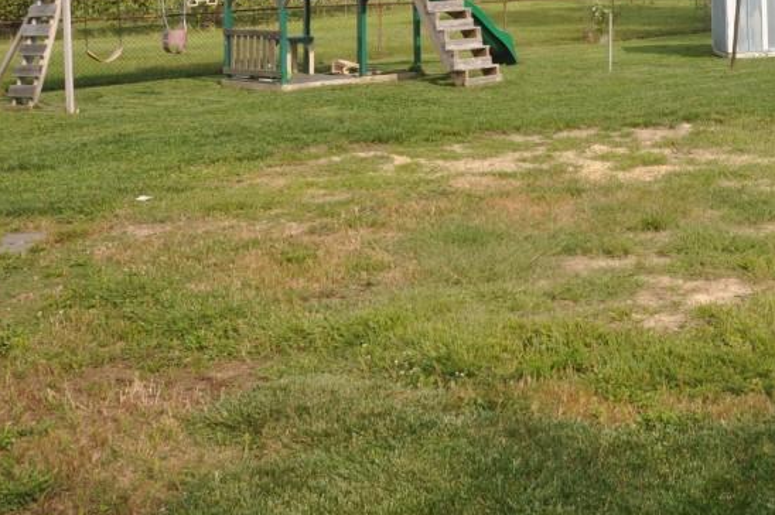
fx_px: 1226
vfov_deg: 23.2
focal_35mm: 57
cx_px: 737
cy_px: 74
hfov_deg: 32.8
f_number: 9.5
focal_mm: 18
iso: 200
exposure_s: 1/200
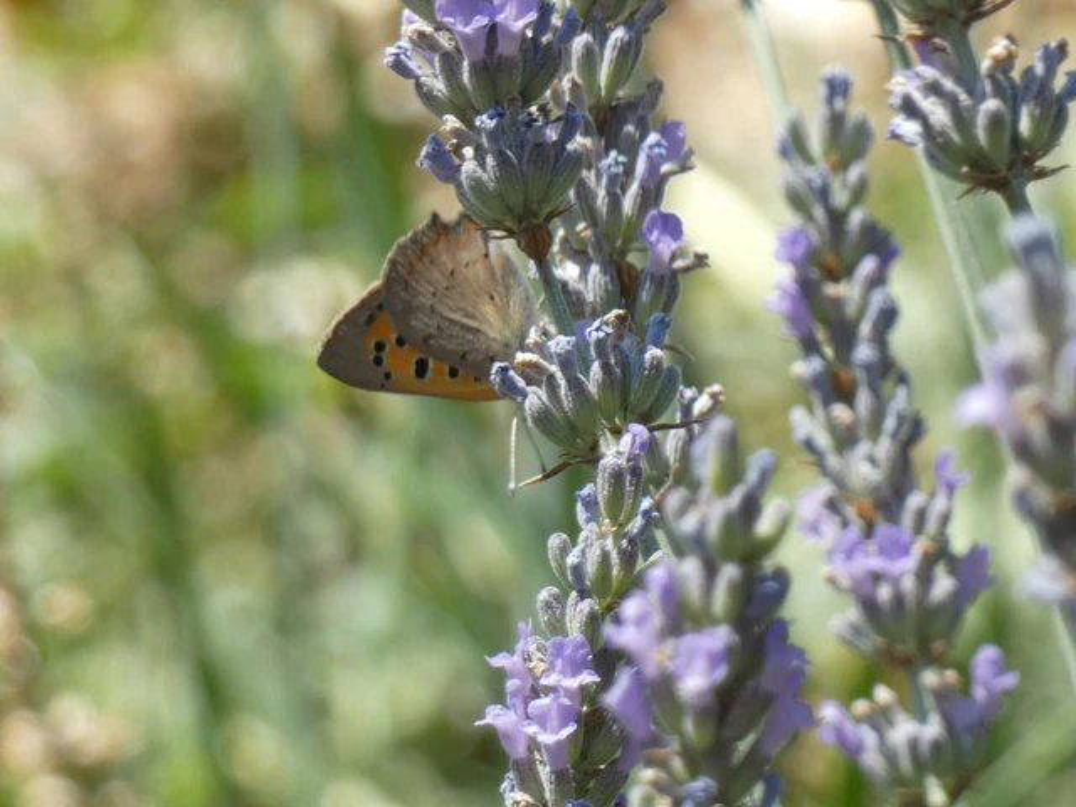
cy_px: 404
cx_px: 538
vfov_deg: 4.8
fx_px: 9605
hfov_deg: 6.4
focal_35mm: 309
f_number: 5.6
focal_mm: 55.4
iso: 80
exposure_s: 1/100
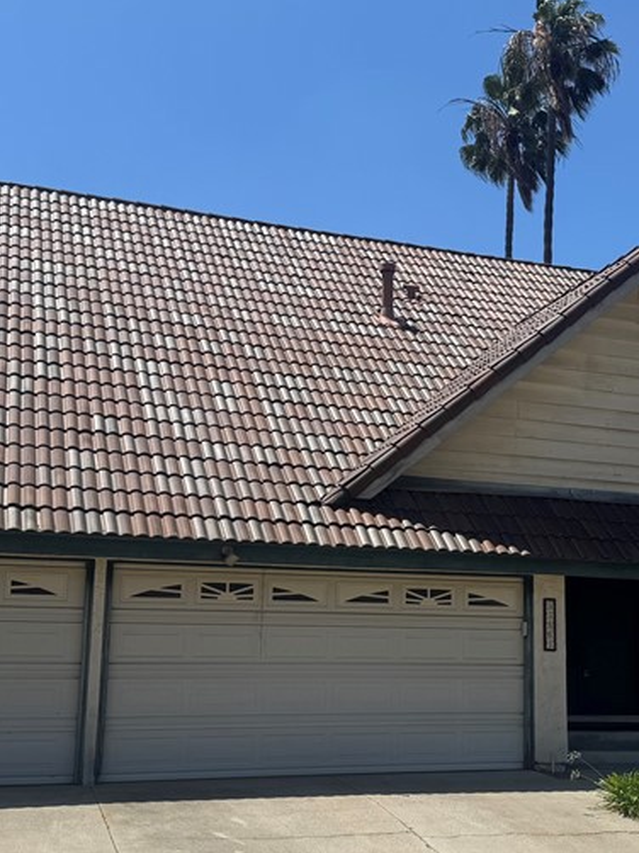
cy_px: 503
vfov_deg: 38.8
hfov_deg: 29.4
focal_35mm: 49
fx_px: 1207
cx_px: 449
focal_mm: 6.76
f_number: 1.78
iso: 80
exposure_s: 1/6410
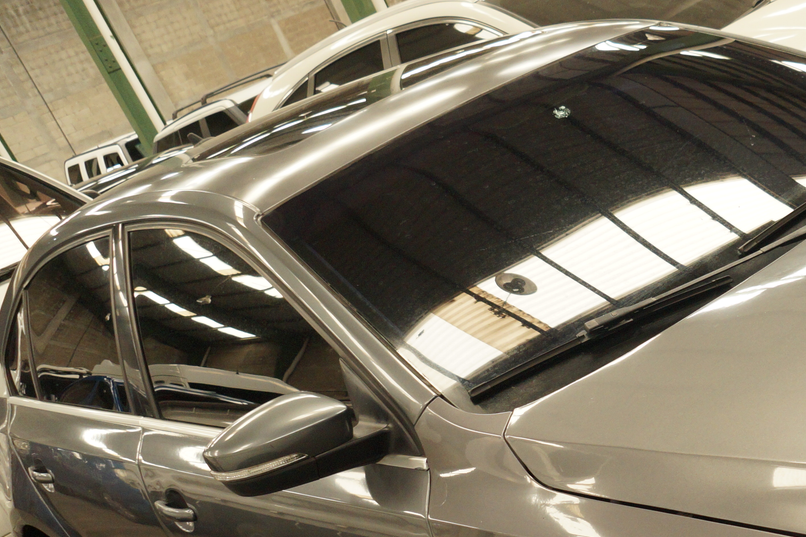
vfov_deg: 25.4
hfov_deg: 35.6
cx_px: 748
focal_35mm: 52
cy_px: 445
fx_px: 1164
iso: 800
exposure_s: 1/60
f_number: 5
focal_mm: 18
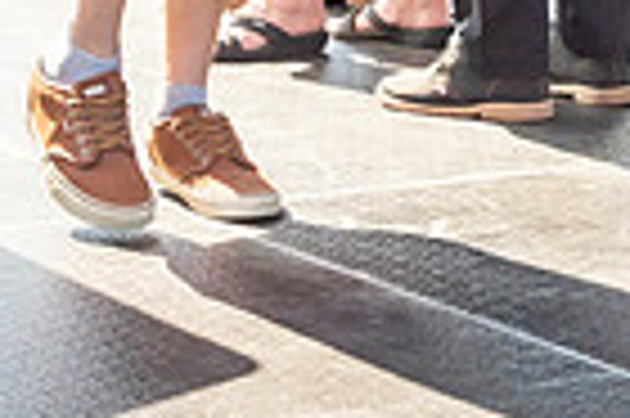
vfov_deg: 6.7
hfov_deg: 10.4
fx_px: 3426
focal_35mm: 196
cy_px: -449
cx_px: 682
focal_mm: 27
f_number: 7.1
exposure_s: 1/500
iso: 200
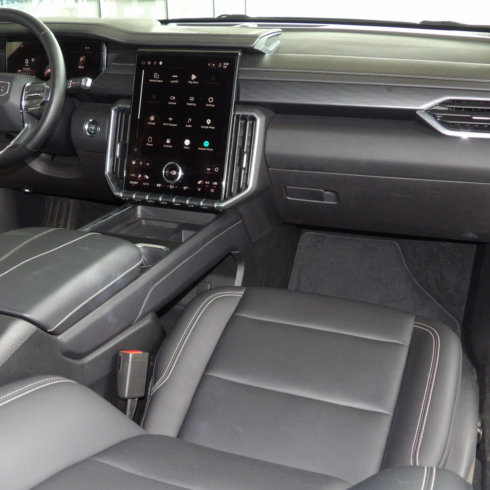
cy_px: 245
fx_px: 625
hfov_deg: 42.8
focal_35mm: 39
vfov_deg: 42.8
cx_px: 229
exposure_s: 1/31
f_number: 3.6
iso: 320
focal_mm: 5.9
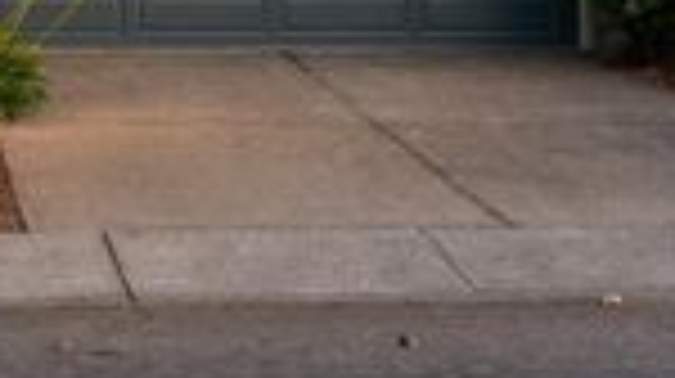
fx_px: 2682
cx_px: -162
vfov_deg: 7.8
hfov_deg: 13.9
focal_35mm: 150
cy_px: -322
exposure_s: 1/3.33
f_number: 6.3
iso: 320
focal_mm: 43
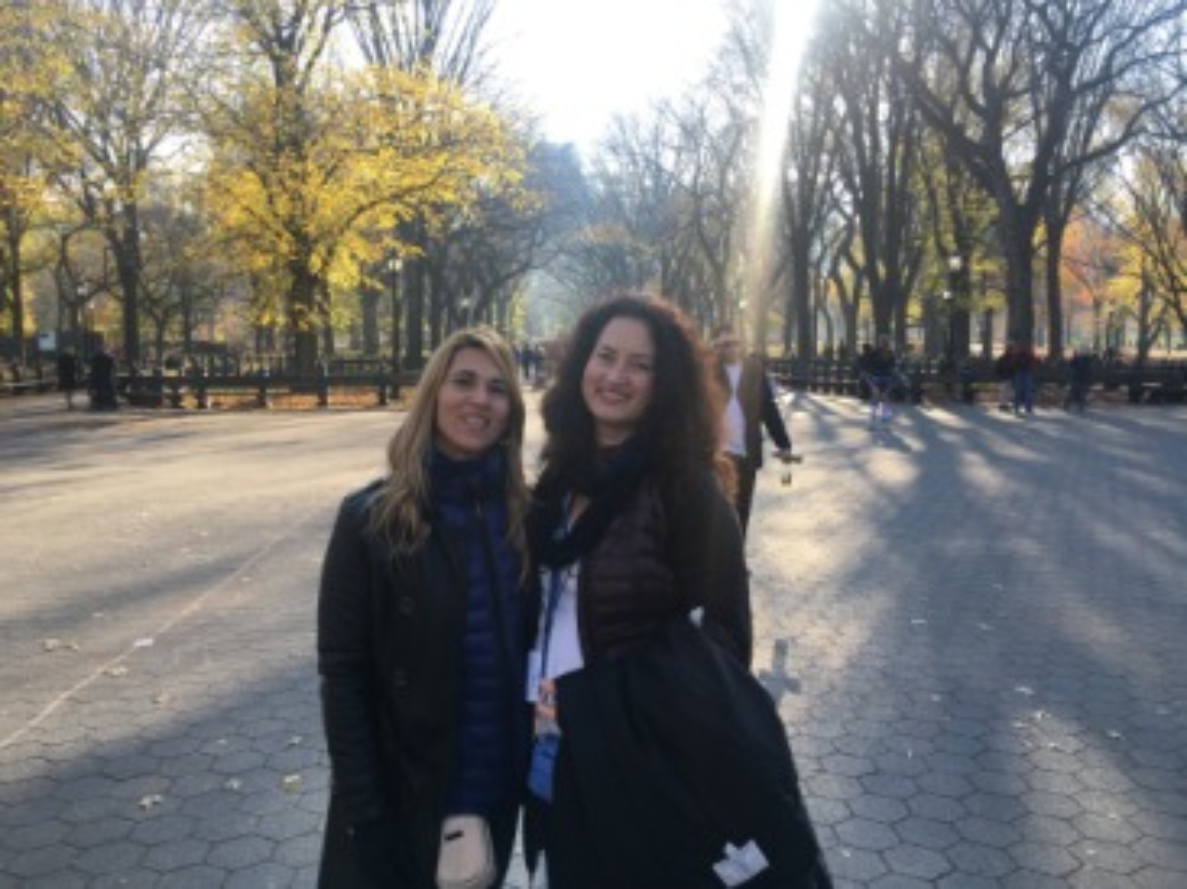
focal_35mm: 29
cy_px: 444
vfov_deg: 48.2
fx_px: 994
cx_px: 594
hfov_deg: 61.7
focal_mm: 4.15
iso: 25
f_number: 2.2
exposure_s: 1/287
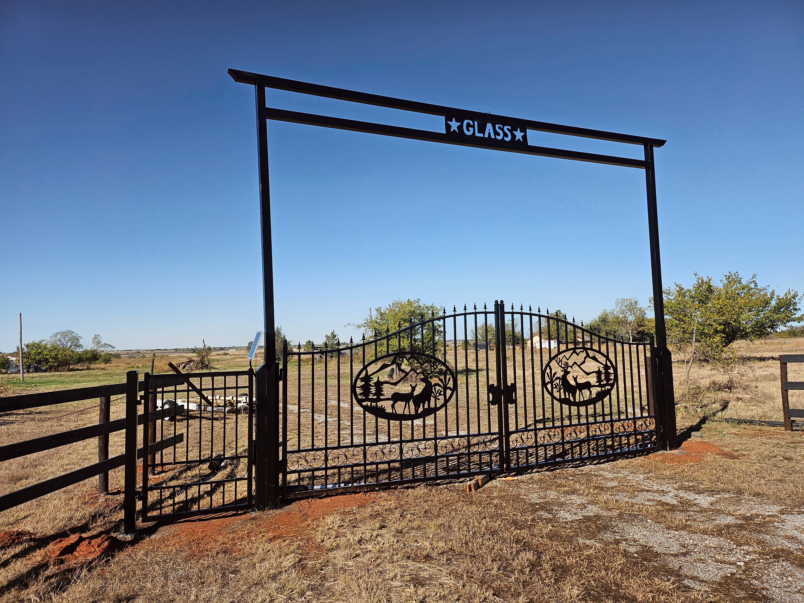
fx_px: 557
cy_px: 302
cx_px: 402
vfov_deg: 56.8
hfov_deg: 71.6
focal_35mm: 24
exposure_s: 1/5343
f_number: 1.8
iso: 50
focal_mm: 5
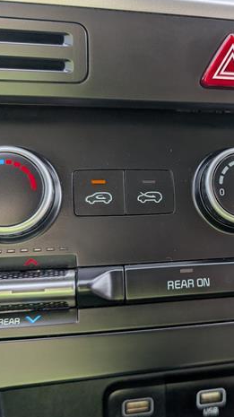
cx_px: 195
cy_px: 208
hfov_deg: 31.7
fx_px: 398
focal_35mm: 36
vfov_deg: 55.3
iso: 20
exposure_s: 1/204
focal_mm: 6.9
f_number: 1.68
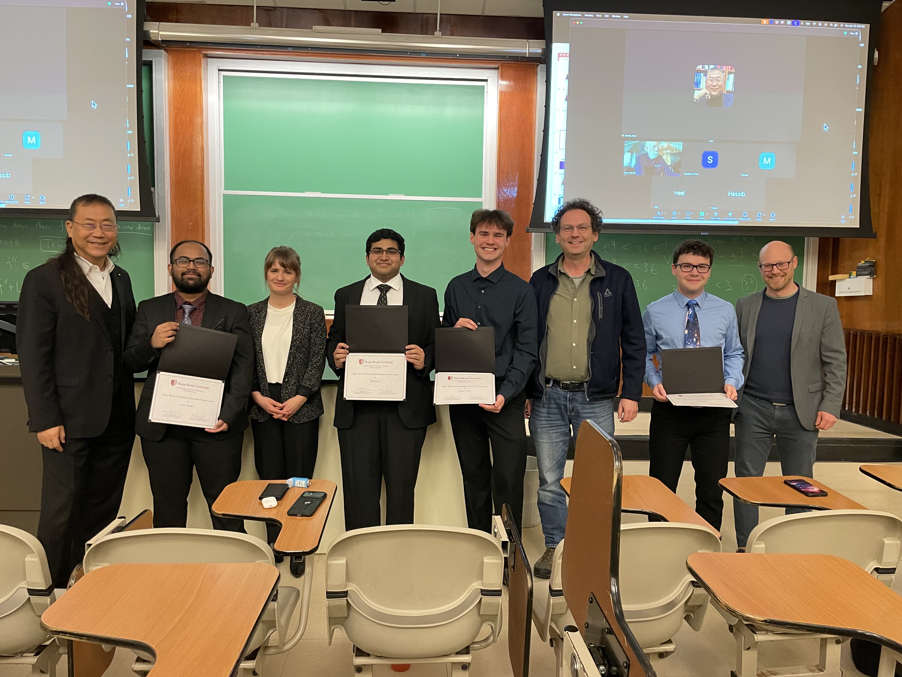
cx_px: 451
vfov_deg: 53.1
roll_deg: +0.1
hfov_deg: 67.3
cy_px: 338
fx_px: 677
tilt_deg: -3.4
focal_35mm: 26
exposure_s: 1/60
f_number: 1.6
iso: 400
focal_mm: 4.2
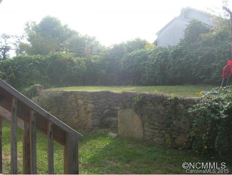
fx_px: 228
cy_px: 88
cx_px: 116
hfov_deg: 53.9
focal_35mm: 34
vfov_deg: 41.8
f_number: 4.9
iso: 50
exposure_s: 1/133
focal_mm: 5.7
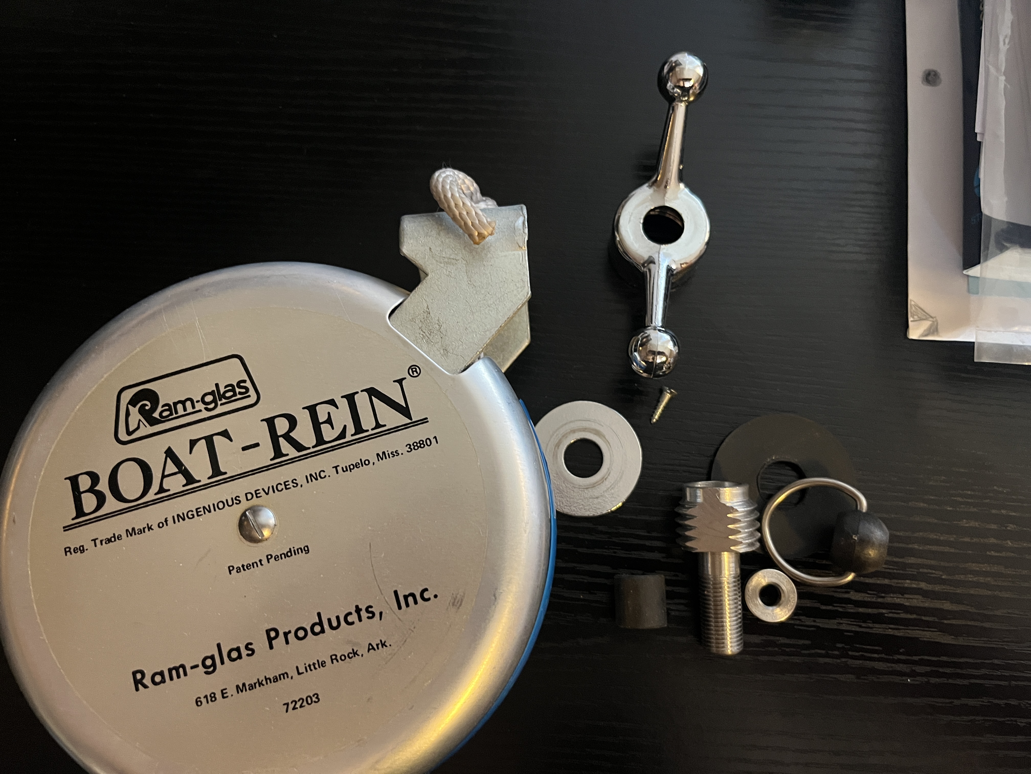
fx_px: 774
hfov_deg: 67.3
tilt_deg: -79.3
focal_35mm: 26
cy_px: 387
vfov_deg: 53.1
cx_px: 516
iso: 500
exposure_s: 1/30
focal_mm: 5.1
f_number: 1.6
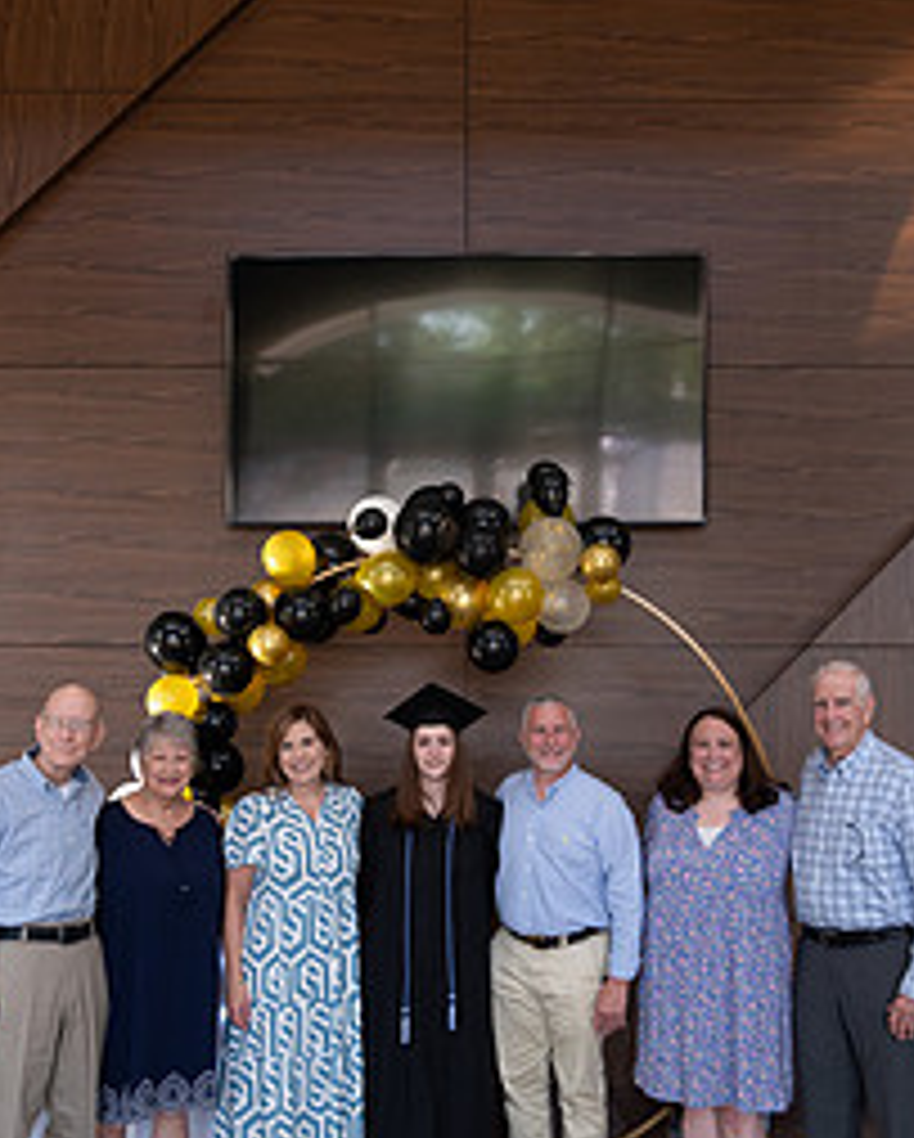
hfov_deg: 37.4
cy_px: 567
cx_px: 446
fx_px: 1350
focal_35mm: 40
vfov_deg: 45.7
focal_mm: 24
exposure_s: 1/200
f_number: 4
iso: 1600
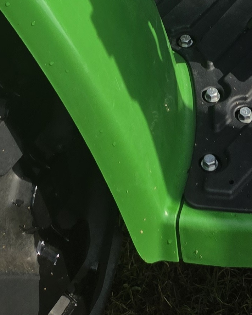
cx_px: 150
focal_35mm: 101
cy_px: -356
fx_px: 942
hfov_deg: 15.2
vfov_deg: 14.8
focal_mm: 5.4
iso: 25
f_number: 1.8
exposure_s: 1/1380
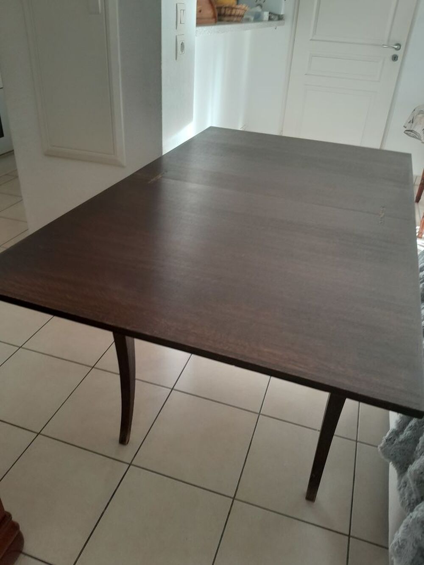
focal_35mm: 26
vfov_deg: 67.3
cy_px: 282
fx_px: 425
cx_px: 212
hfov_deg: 53.1
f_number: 1.8
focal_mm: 3.98
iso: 80
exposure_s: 1/60
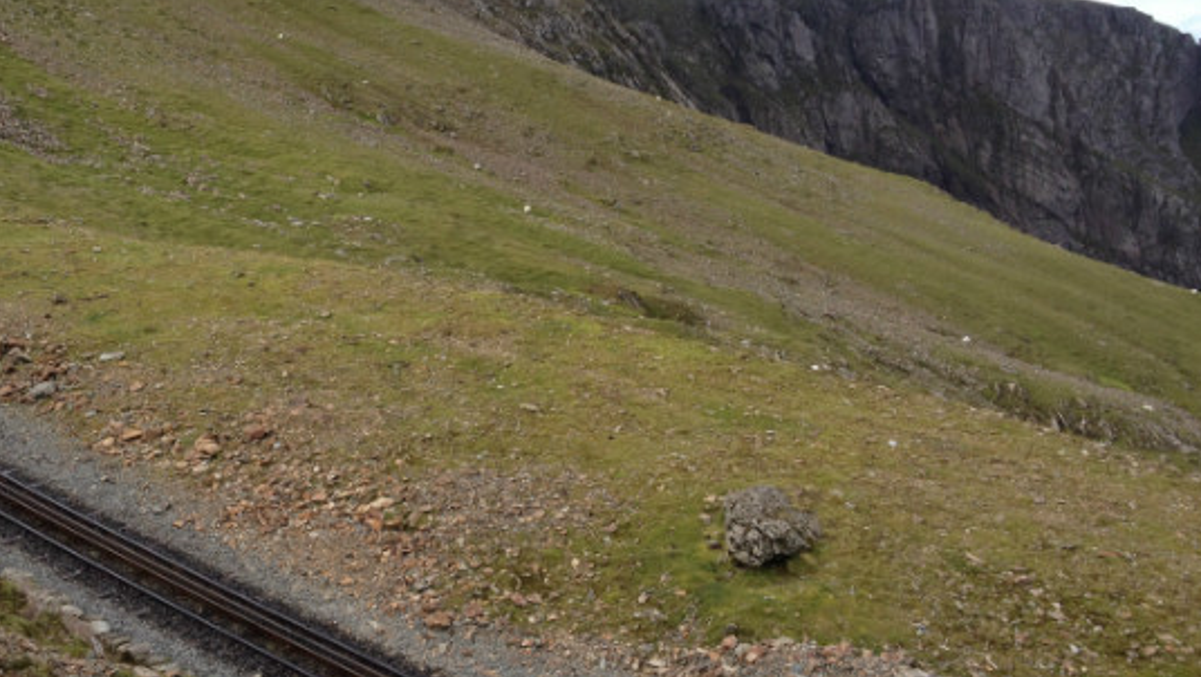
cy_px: 261
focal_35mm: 53
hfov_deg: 38.8
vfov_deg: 22.6
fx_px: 1688
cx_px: 416
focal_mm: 4.28
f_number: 2.4
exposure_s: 1/456
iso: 50
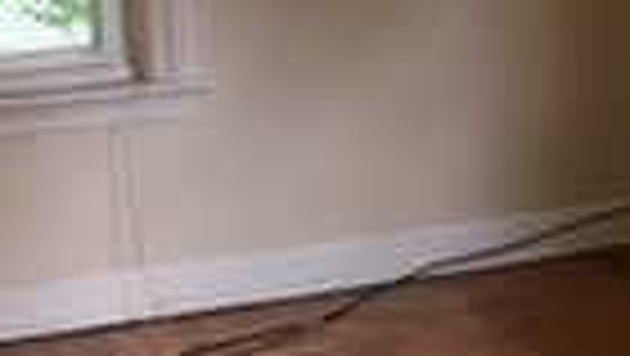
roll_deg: +1.7
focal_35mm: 144
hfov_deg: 14.6
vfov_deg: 8.4
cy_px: 135
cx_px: 684
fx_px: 2407
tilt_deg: -11.7
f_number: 2.2
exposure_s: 1/15
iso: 32
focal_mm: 4.15
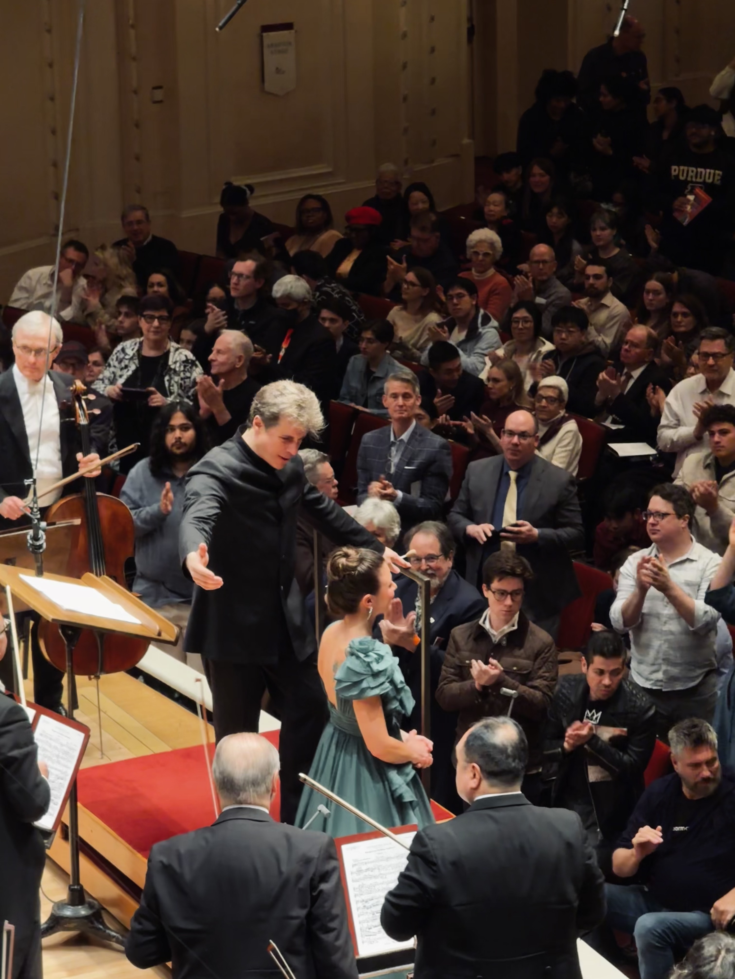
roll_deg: +0.7
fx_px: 3397
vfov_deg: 16.4
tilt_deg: -16.3
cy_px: 490
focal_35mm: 120
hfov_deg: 12.3
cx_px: 368
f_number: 2.8
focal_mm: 15.66
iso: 250
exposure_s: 1/60
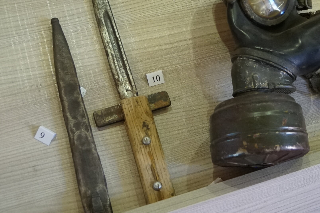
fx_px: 498
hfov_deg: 35.0
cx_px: 231
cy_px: 49
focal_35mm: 56
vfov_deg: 23.9
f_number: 4
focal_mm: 21
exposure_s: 1/160
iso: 2500
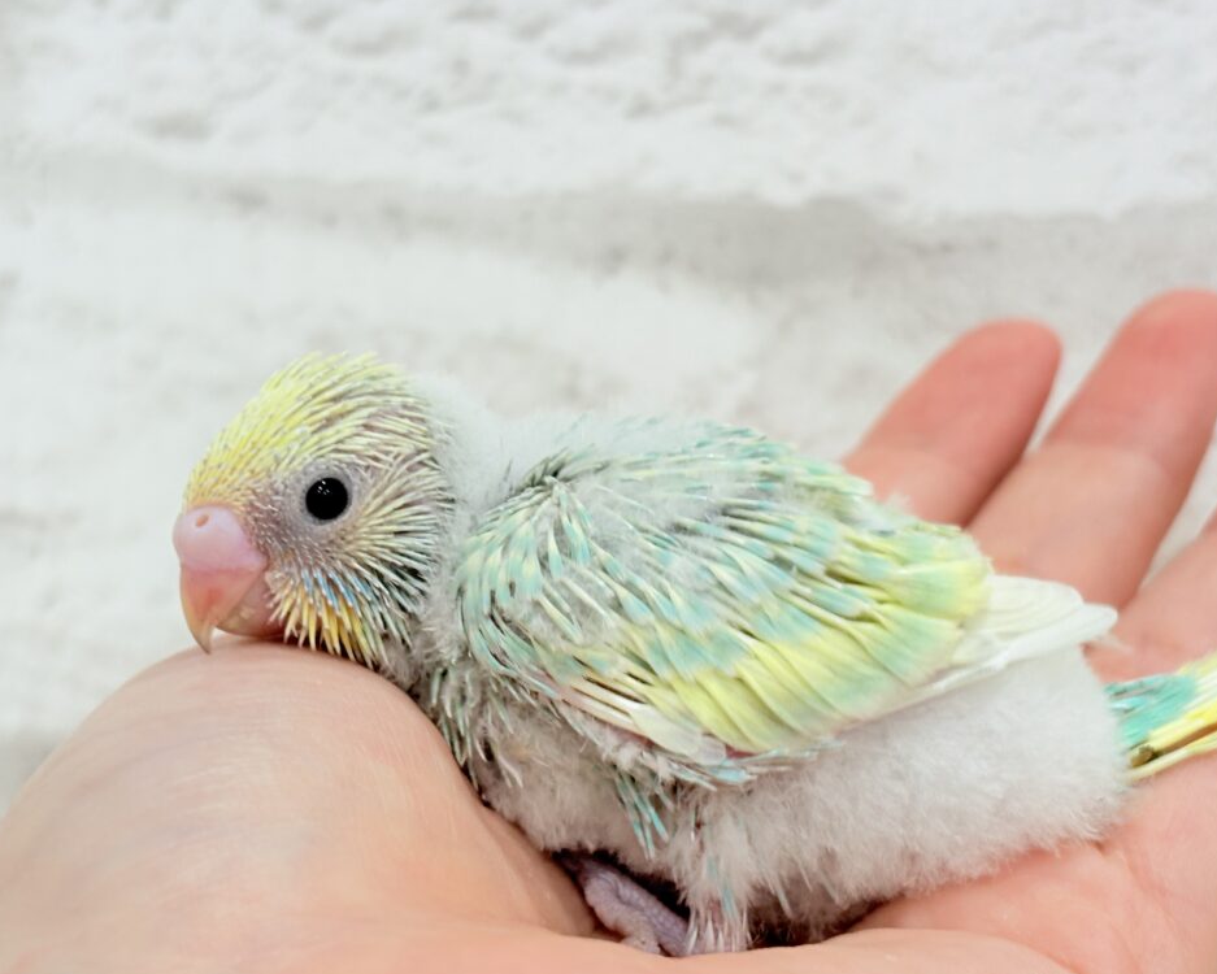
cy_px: 581
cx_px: 582
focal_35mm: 65
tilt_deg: -9.3
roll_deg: -2.3
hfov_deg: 29.1
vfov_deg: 23.5
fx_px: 2342
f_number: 1.6
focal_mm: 5.96
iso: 32
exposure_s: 1/50
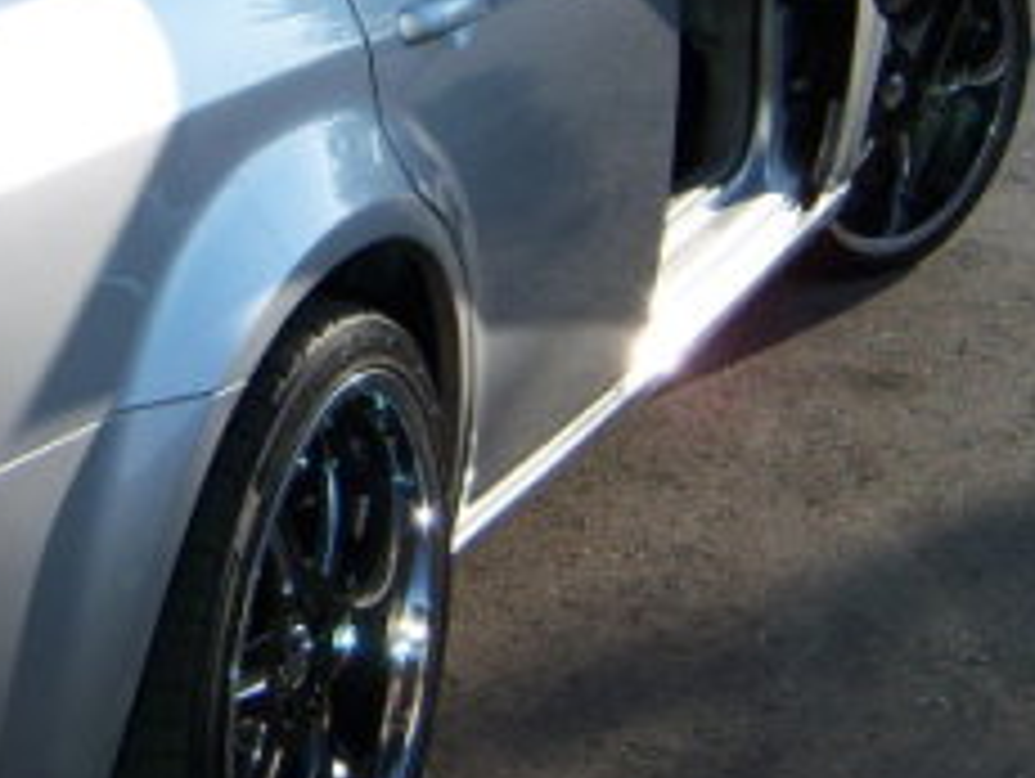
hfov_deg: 18.7
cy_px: 49
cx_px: -171
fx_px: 2993
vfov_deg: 14.6
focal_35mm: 100
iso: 80
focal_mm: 7.5
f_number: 2.8
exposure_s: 1/800
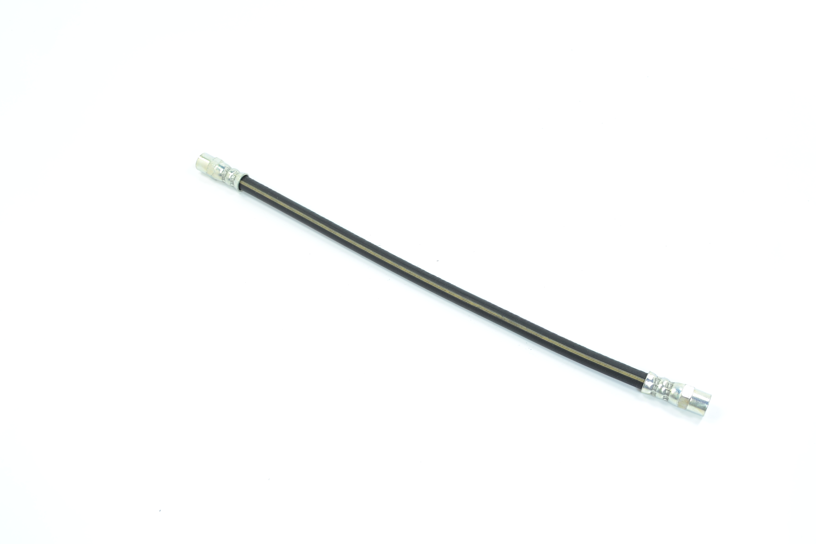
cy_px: 272
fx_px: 986
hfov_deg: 45.0
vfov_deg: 30.8
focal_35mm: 44
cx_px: 408
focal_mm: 29
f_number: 7.1
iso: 100
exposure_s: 1/25
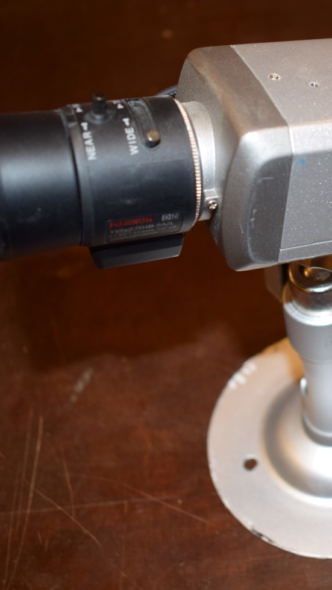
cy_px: 270
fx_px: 813
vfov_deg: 39.8
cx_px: 337
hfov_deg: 22.2
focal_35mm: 52
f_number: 4.5
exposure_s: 1/80
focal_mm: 20
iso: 320
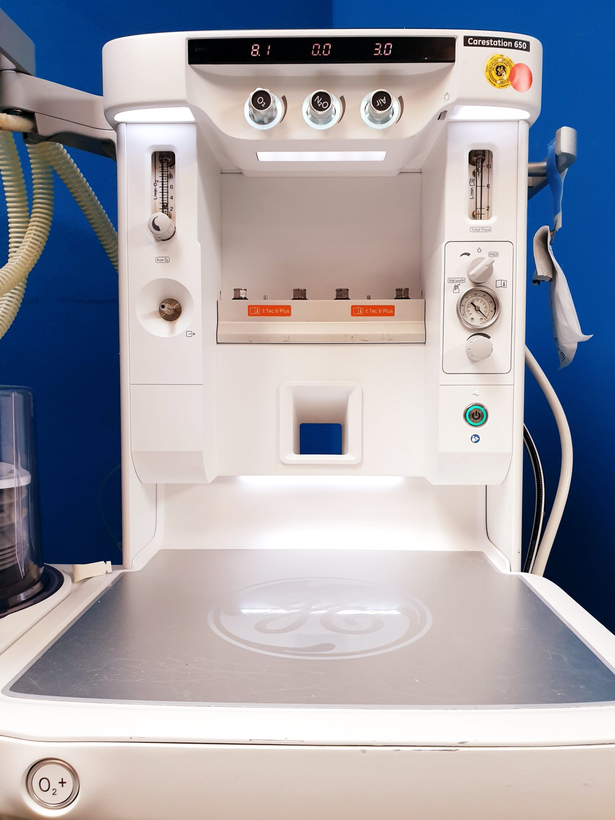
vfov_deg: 67.3
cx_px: 308
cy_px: 410
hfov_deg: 53.1
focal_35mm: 26
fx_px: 616
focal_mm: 4.3
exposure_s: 1/50
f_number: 2.4
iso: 160
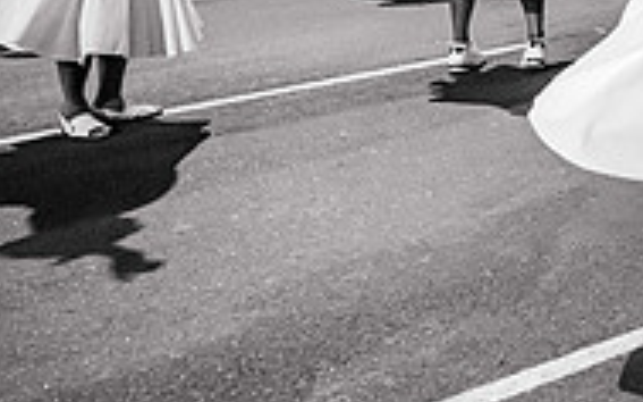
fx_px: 1314
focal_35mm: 75
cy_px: -121
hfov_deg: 22.6
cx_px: 956
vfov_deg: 16.4
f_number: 2.5
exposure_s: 1/200
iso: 5000
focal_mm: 24
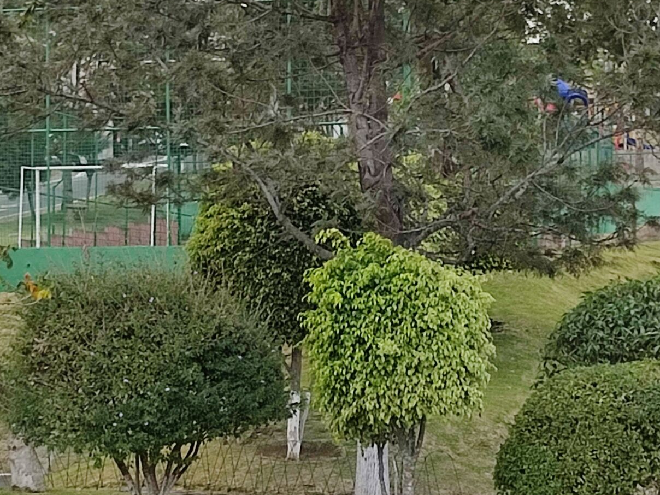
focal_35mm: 53
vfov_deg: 27.3
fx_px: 1011
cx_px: 385
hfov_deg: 36.1
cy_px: 344
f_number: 1.9
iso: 50
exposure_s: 1/570
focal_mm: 6.04
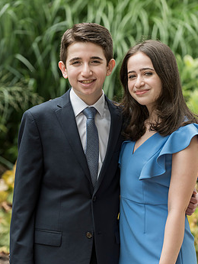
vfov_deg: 11.3
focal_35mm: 175
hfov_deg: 8.5
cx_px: 92
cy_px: 152
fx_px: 1333
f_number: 3.5
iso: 400
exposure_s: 1/500
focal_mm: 140
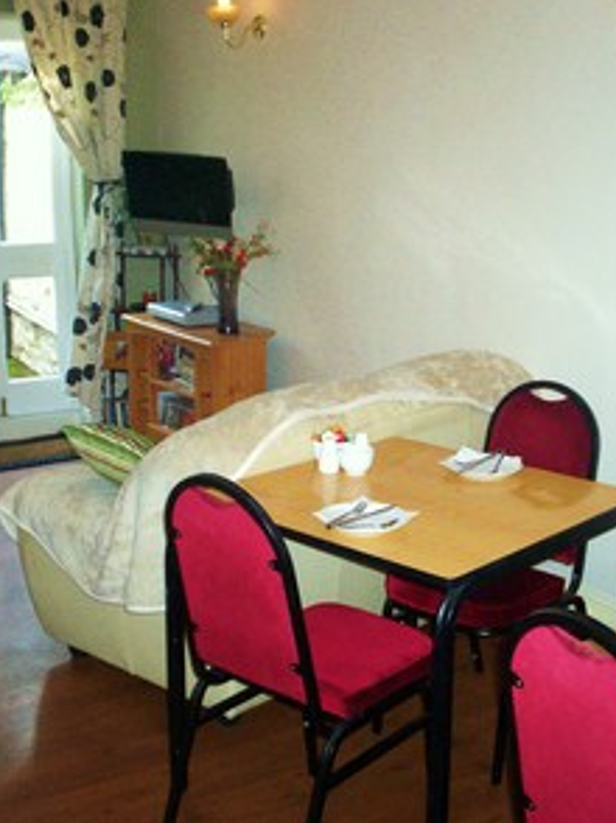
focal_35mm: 49
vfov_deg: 38.9
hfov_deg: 29.6
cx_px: 344
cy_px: 409
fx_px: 1164
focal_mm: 5.9
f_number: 4.5
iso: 140
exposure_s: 1/64
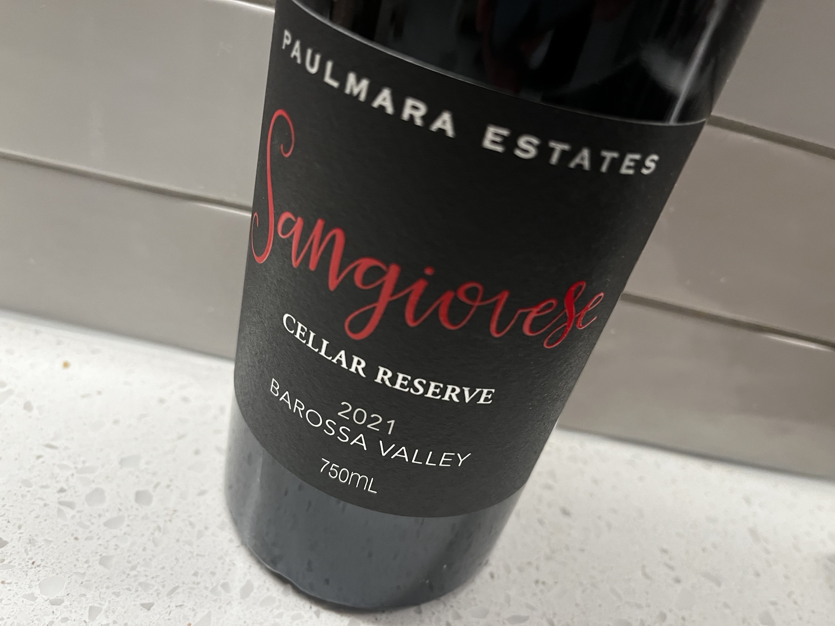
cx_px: 418
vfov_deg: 53.1
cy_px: 313
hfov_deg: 67.3
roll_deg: -17.7
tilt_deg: -33.8
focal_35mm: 26
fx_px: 627
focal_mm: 5.1
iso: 250
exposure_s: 1/50
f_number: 1.6
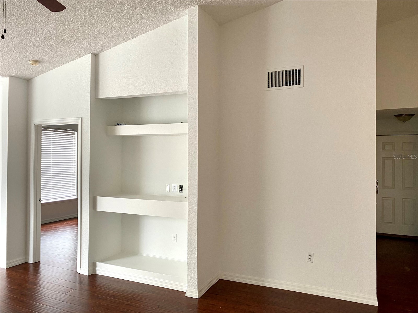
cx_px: 209
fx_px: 314
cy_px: 156
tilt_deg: +0.6
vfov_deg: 53.1
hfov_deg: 67.3
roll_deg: -0.6
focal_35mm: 26
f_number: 1.8
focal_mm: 4.25
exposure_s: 1/60
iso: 125
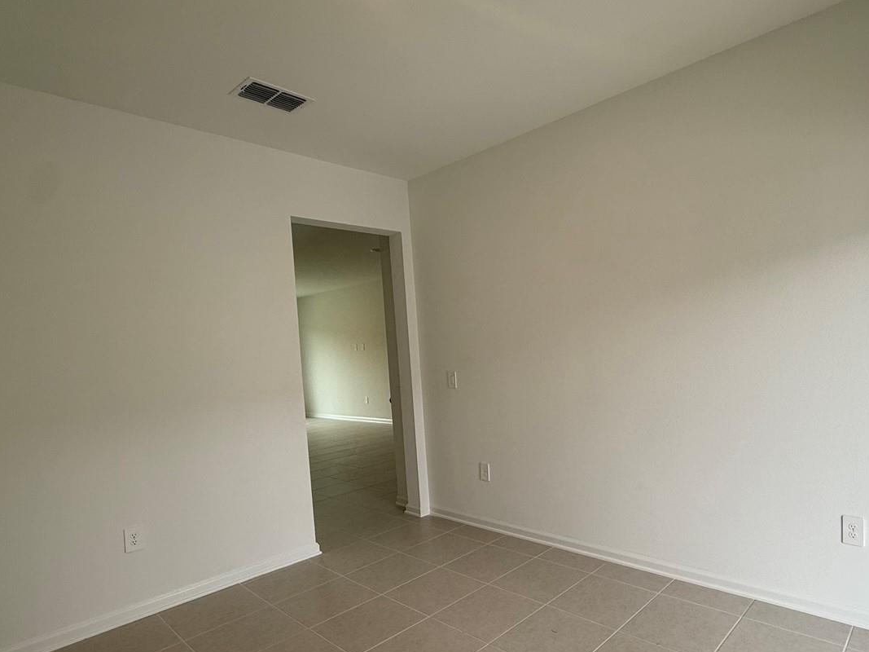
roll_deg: +3.4
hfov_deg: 77.8
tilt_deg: -1.9
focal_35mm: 21
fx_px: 527
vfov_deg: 63.2
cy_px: 370
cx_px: 533
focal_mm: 2.22
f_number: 2.2
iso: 64
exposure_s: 1/120
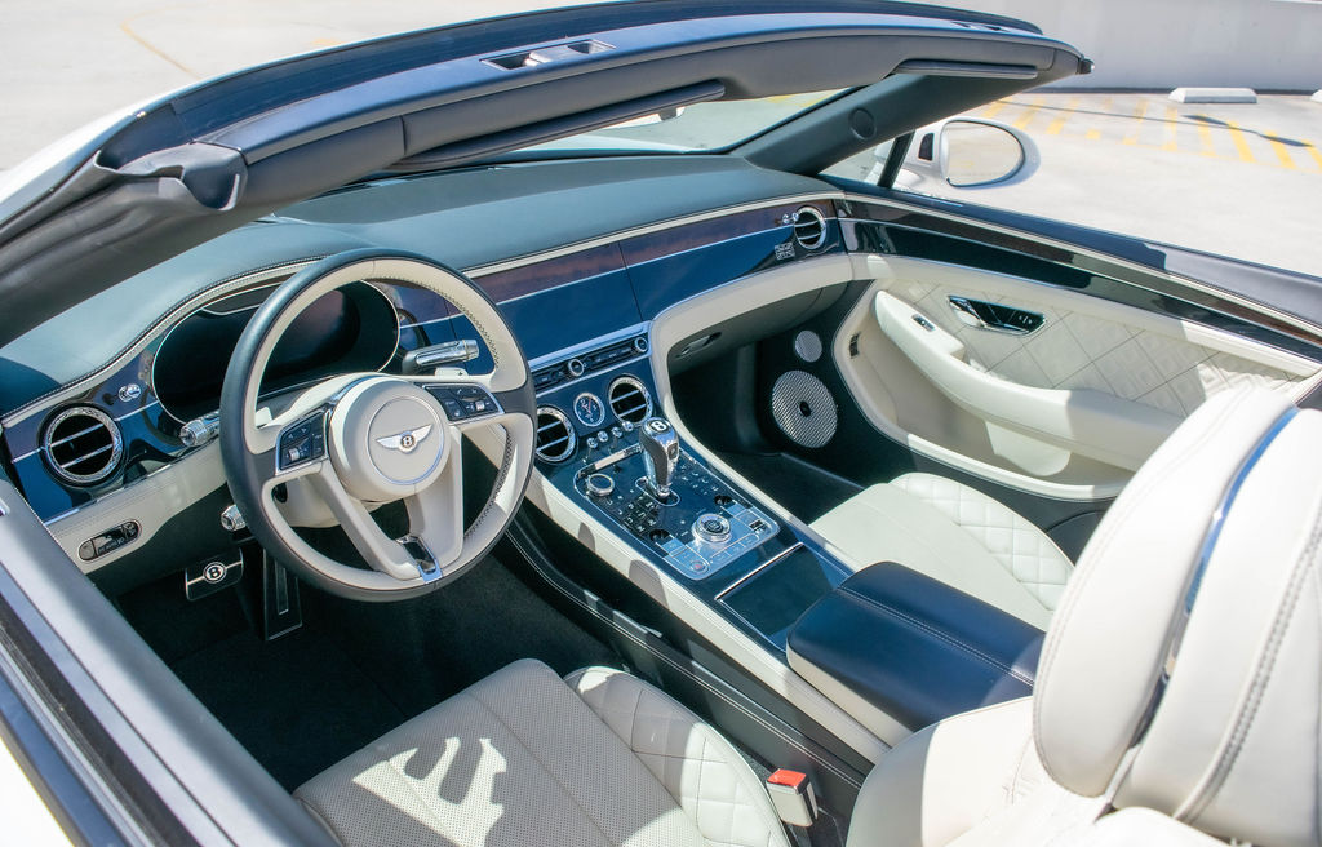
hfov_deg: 67.4
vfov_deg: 46.2
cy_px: 406
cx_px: 661
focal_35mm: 27
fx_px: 991
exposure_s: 1/1600
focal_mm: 18
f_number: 6.3
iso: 400
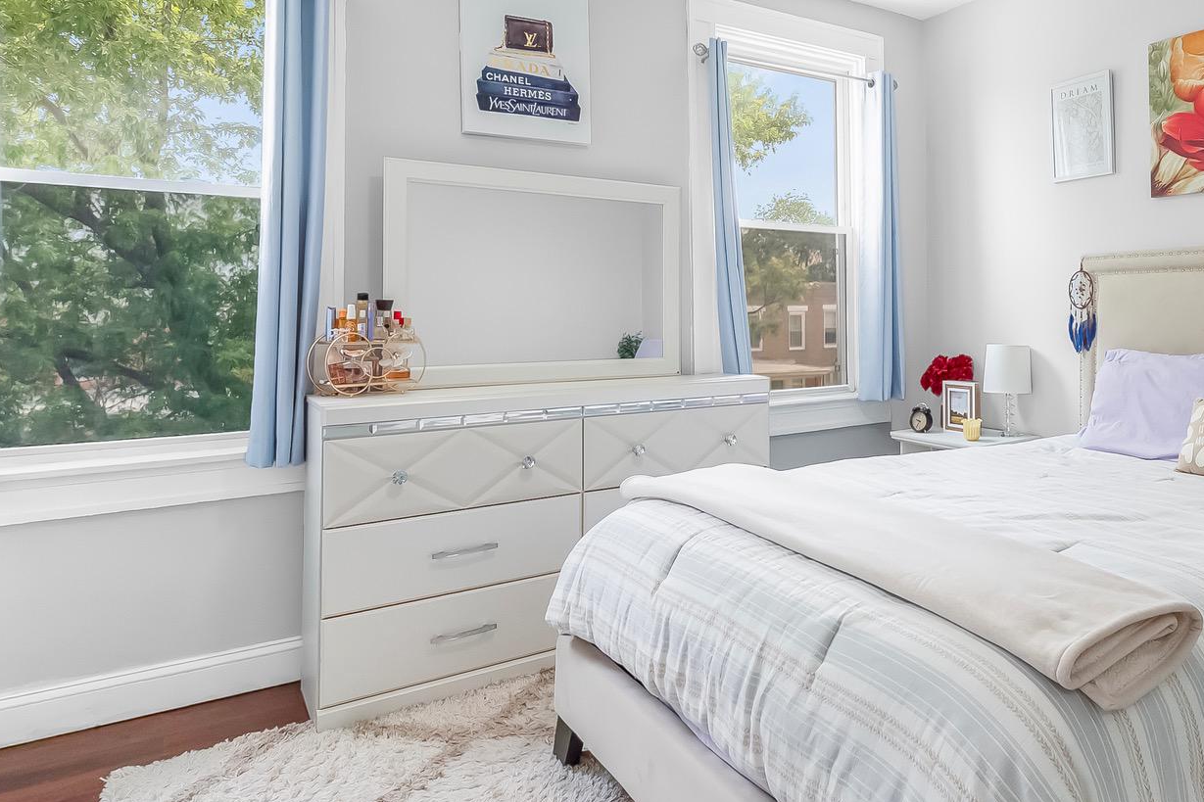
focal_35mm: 25
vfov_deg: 51.0
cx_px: 900
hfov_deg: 67.1
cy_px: 323
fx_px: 836
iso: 320
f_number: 6.3
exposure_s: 1/30
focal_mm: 10
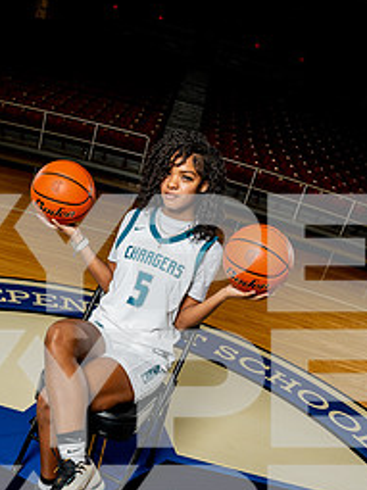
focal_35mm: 34
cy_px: 390
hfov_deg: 41.1
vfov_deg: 50.8
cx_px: 115
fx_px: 481
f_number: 5.6
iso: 640
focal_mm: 20
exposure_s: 1/250
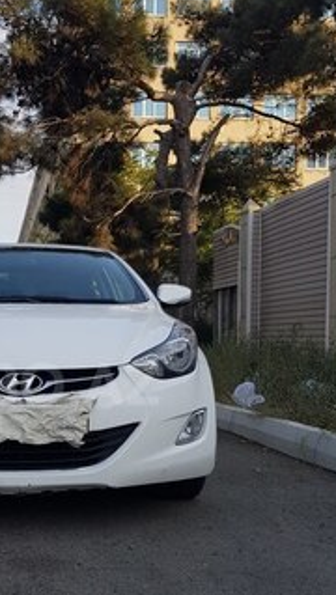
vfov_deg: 45.8
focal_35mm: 44
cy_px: 384
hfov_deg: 26.0
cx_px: 15
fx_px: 695
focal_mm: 4.2
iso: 40
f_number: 1.7
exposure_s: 1/964
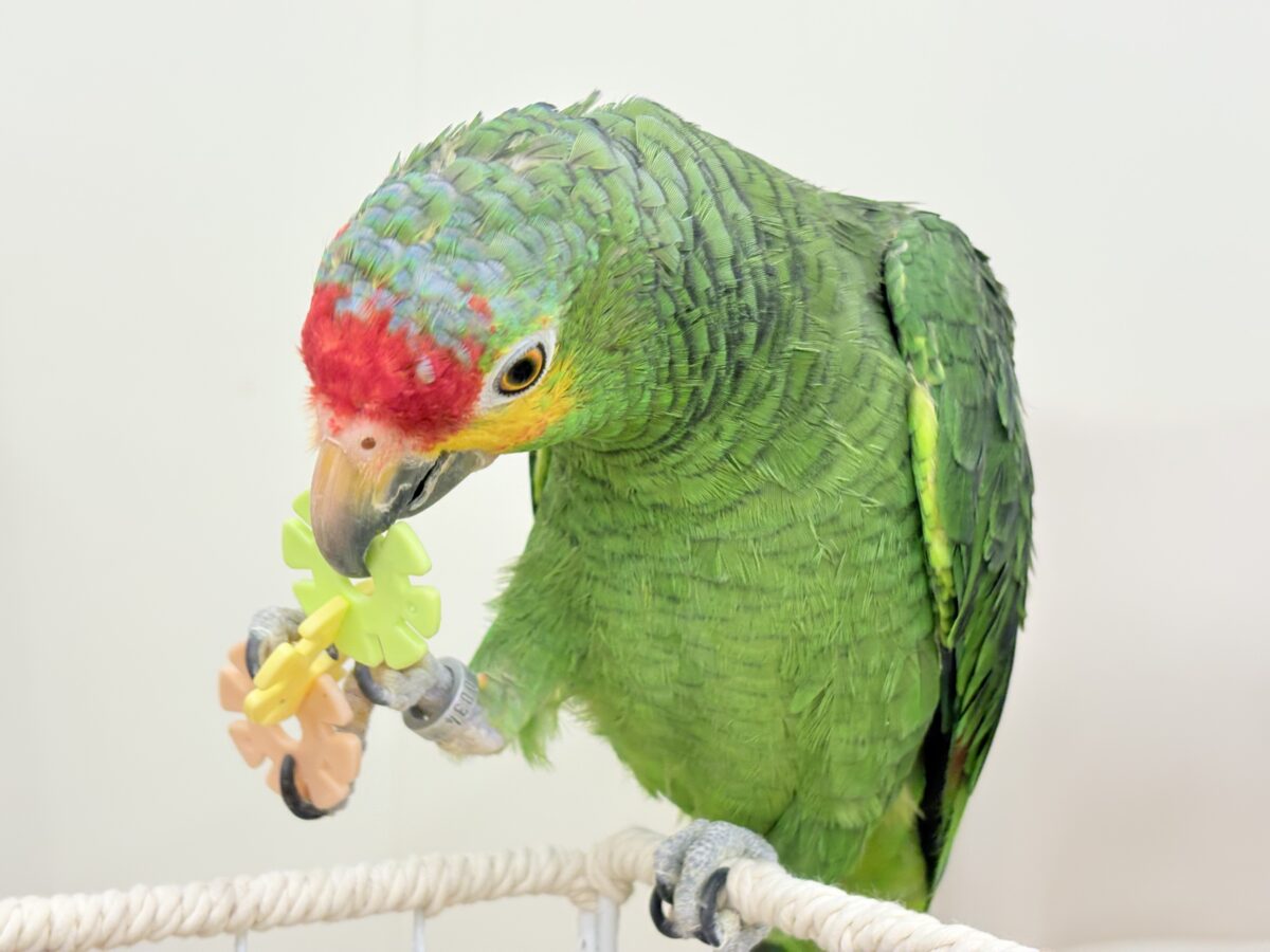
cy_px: 476
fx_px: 1908
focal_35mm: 52
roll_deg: -0.5
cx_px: 635
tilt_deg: +1.3
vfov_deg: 28.0
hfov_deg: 36.8
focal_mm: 5.96
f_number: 1.6
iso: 50
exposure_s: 1/50
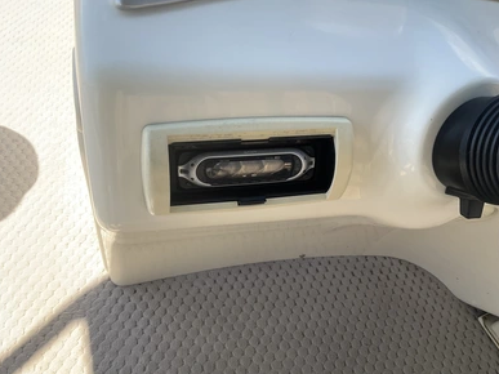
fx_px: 432
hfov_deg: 60.0
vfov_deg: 46.8
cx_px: 244
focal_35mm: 30
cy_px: 183
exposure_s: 1/465
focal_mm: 3
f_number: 1.8
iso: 25
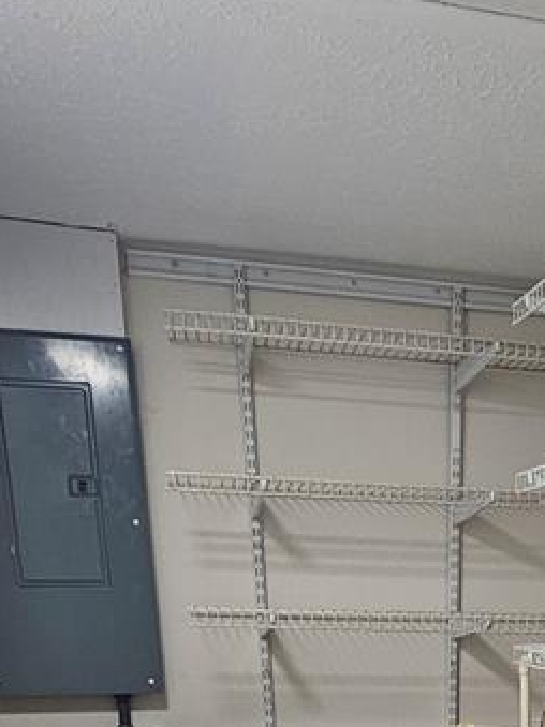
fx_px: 966
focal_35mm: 46
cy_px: 860
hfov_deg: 29.4
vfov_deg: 33.8
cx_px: 547
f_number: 2.2
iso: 125
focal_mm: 2.2
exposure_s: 1/60
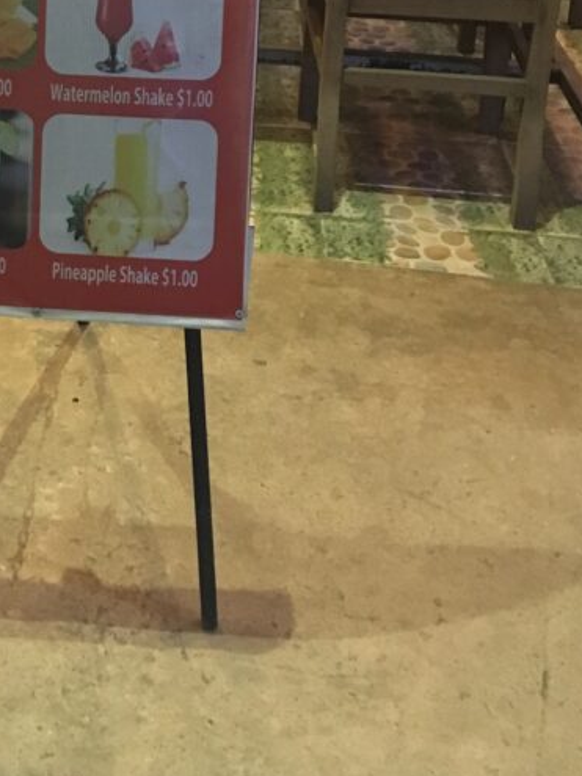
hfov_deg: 23.8
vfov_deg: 29.8
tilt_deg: -17.9
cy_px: -19
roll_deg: -2.1
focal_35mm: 60
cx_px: 60
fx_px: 1346
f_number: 2.2
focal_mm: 4.15
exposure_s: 1/17
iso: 320
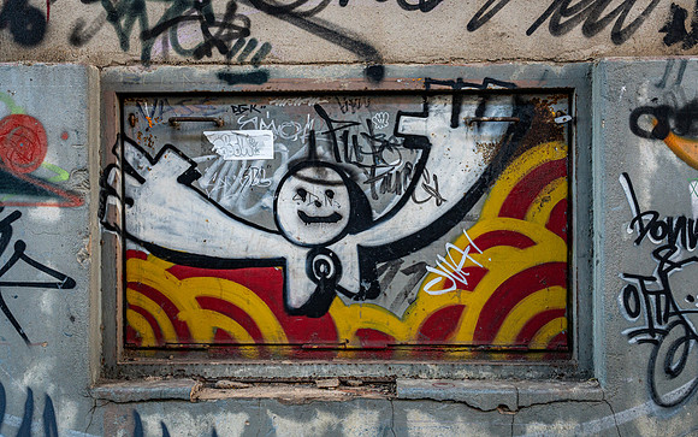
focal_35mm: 45
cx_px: 347
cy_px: 205
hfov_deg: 44.5
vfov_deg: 28.7
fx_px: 854
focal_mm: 42.8
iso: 640
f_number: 5
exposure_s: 1/250
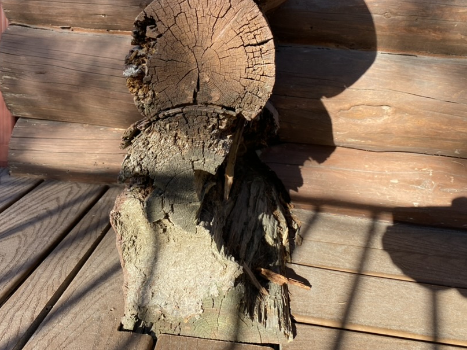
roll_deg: -5.3
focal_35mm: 33
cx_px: 210
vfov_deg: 42.7
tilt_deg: -13.2
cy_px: 138
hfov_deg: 55.3
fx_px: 445
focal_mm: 4.25
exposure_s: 1/352
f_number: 1.8
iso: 32
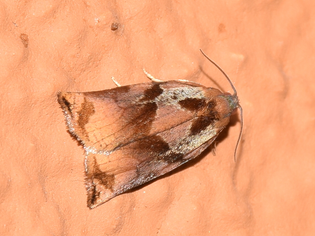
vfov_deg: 6.5
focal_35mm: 228
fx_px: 2075
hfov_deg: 8.7
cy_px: 118
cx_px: 165
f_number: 13
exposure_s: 1/160
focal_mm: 140
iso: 100
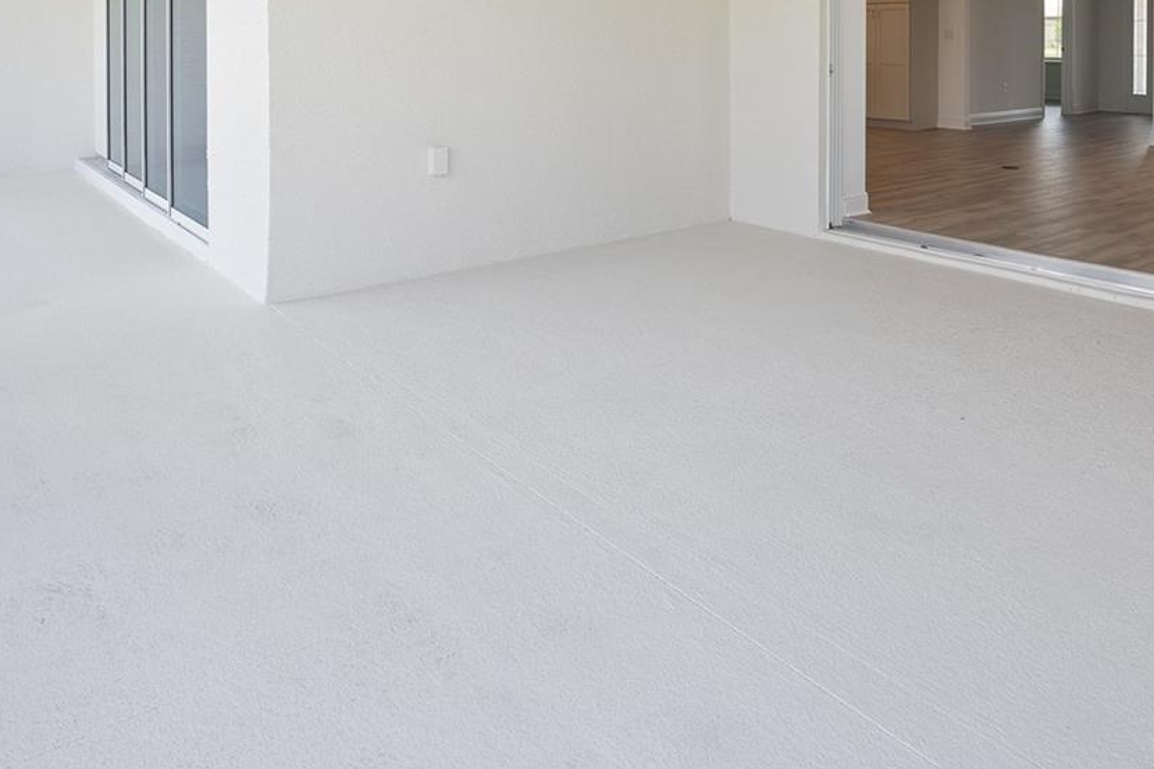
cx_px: 516
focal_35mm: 27
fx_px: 865
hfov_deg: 67.2
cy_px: 43
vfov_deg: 42.8
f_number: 7.1
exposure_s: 1/50
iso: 250
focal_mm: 14
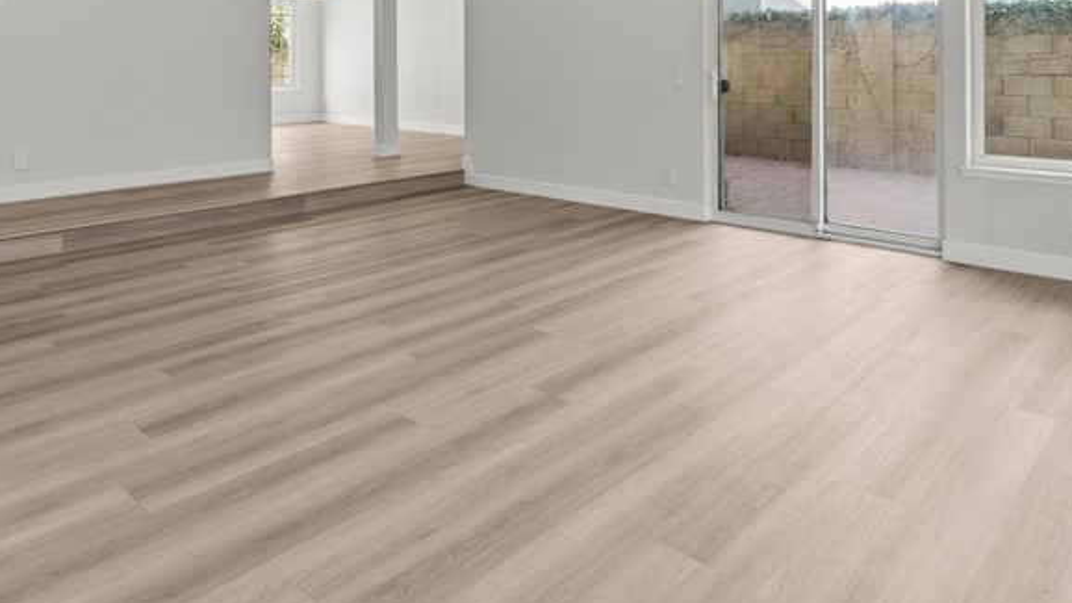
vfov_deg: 40.9
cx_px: 697
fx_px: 739
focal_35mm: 26
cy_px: 60
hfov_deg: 70.2
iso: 250
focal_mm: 14
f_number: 9
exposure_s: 1/25
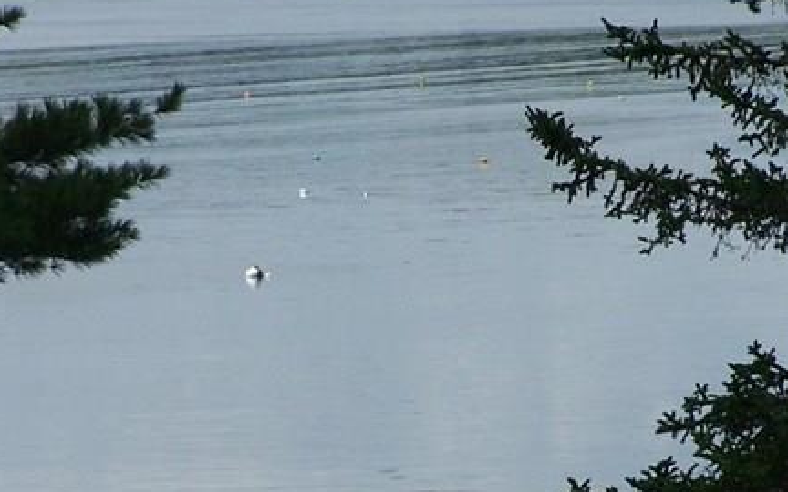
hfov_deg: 3.8
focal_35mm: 548
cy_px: 354
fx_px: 11769
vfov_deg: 2.4
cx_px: 458
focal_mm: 36.2
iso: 80
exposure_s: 1/1000
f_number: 4.5
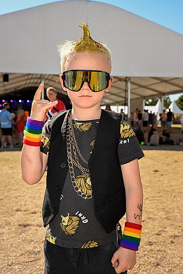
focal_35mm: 38
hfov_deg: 35.1
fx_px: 290
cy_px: 137
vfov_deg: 50.7
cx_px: 92
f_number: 7.1
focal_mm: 38
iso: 100
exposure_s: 1/160
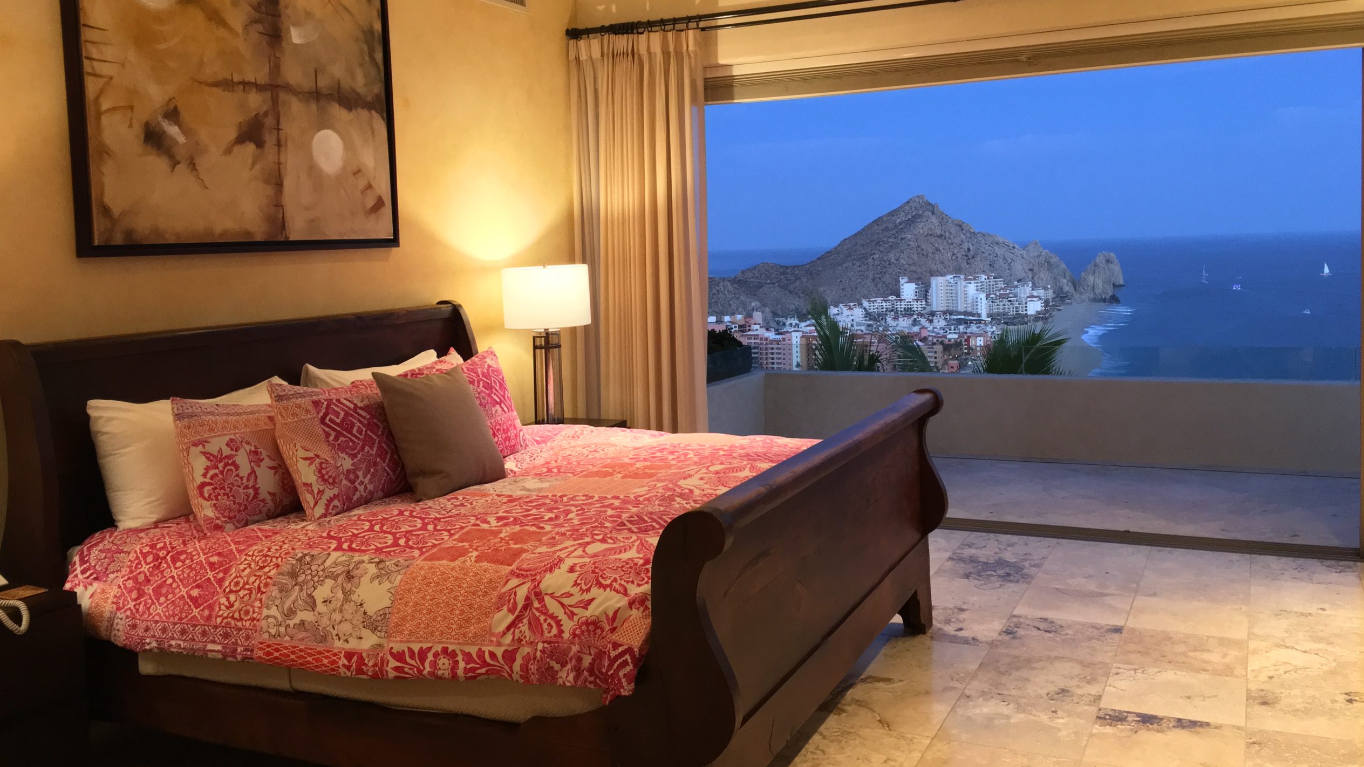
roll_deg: +2.2
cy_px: 328
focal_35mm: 32
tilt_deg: -2.9
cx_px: 690
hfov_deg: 61.0
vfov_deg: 36.6
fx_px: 1157
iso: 200
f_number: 2.2
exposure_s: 1/30
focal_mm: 4.15
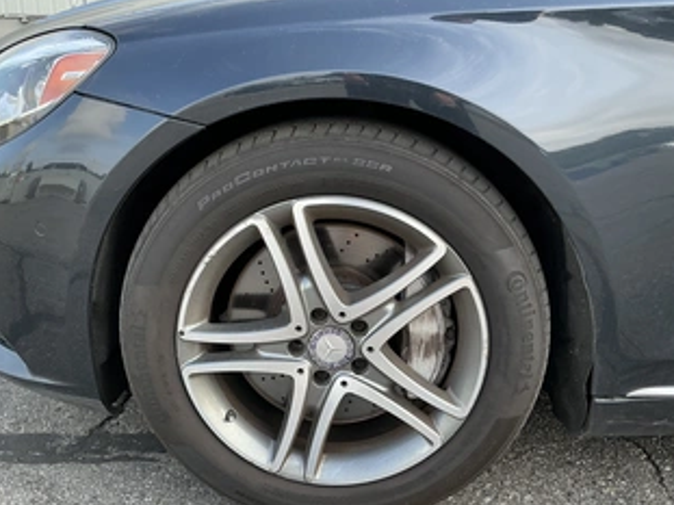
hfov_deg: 51.4
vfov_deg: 39.4
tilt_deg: -16.7
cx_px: 325
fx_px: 701
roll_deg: -0.6
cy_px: 310
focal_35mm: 36
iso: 20
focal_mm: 3
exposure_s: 1/122
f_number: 1.8
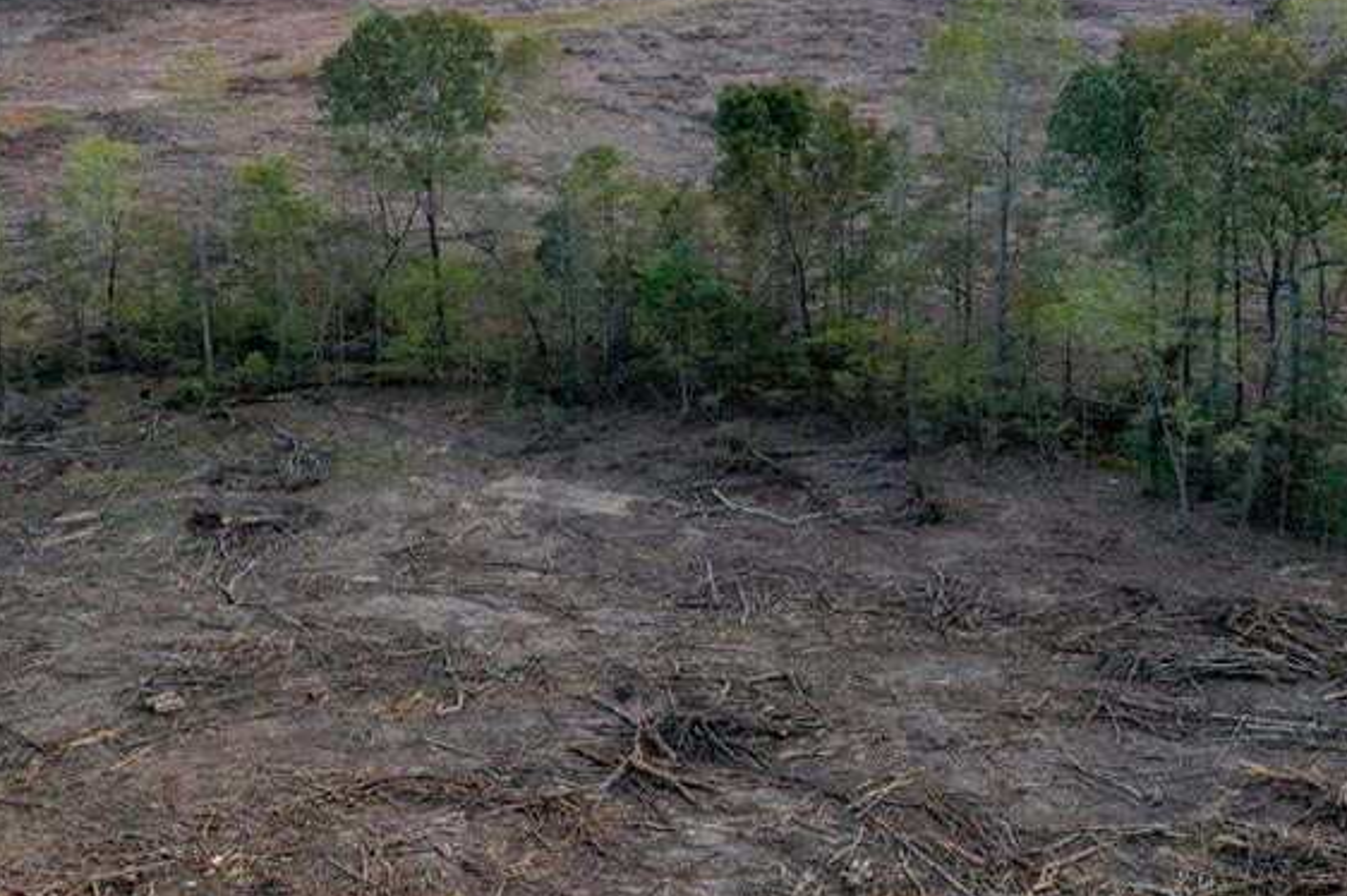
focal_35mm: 51
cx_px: 599
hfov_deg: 38.9
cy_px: 204
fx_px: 1907
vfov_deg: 26.1
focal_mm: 10.26
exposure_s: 1/100
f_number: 5
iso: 100
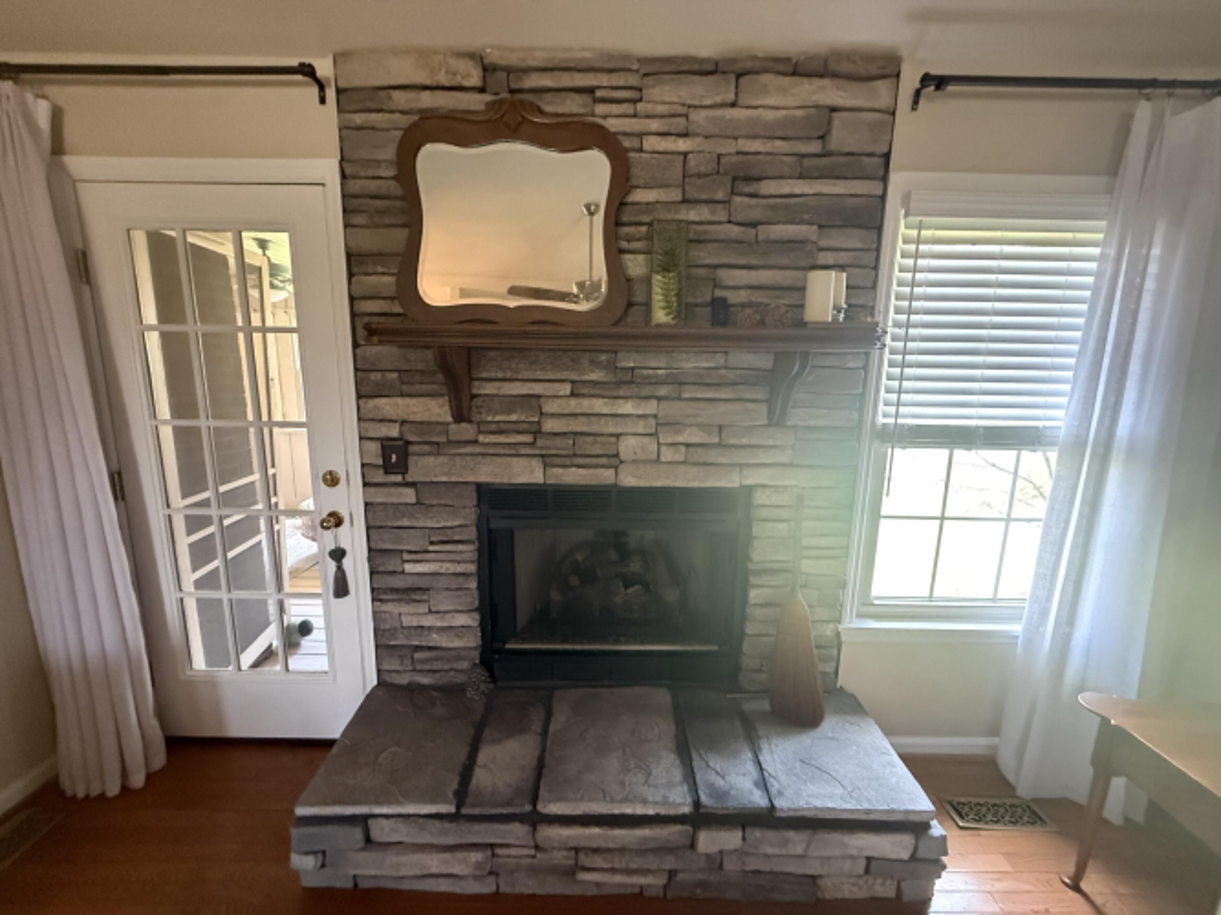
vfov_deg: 85.7
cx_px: 610
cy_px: 458
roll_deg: -0.2
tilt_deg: -10.1
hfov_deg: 102.1
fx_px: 494
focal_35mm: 14
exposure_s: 1/40
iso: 1000
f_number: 2.2
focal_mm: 2.22
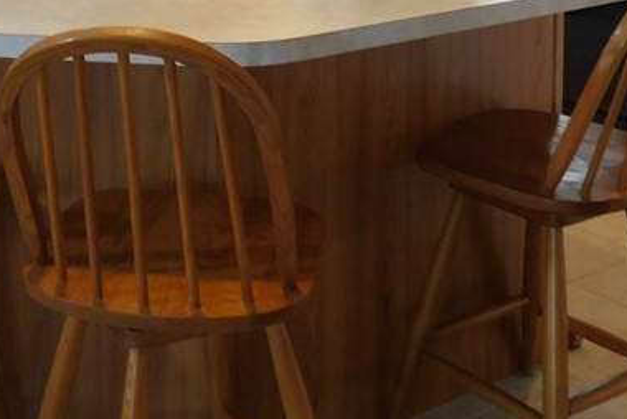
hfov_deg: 28.5
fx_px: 1220
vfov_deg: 18.2
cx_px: 188
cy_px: -122
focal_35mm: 70
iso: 400
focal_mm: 4.5
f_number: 3.1
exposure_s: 1/13
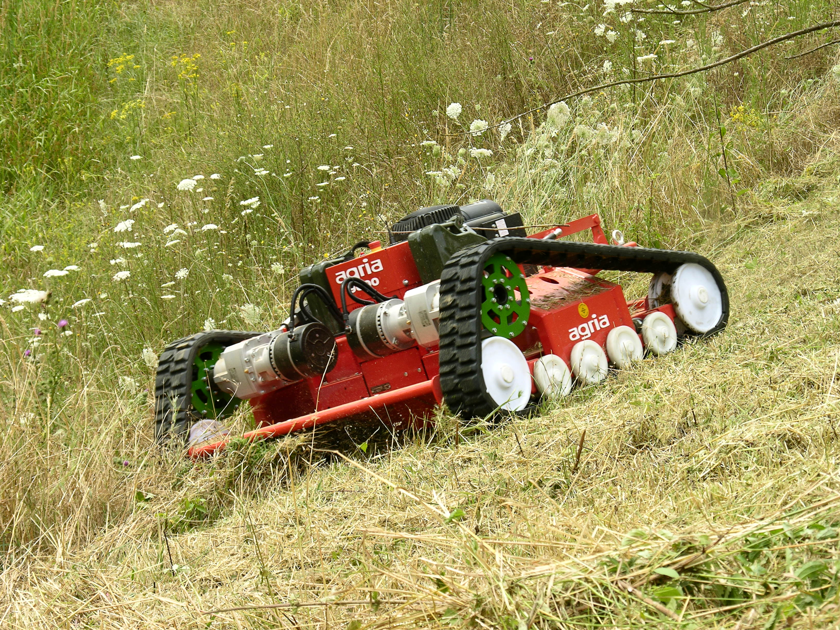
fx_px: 3155
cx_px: 420
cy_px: 315
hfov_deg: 15.2
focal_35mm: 130
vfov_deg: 11.4
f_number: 5.4
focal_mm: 31.9
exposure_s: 1/152
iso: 50
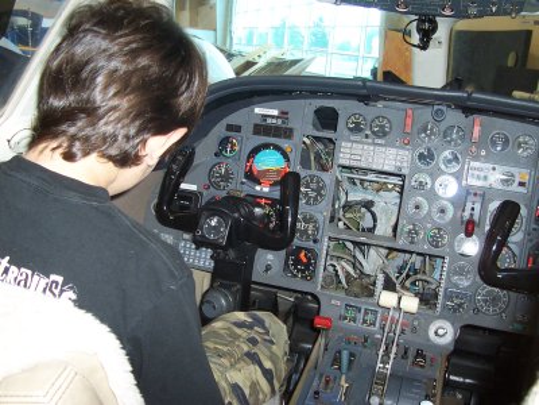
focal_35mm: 37
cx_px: 270
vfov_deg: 38.7
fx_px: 576
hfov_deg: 50.1
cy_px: 202
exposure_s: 1/60
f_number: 2.8
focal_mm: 5.6
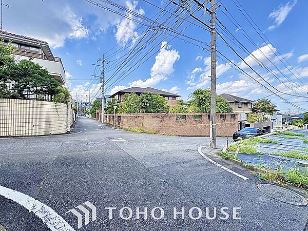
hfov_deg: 102.1
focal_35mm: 14
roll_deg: +1.3
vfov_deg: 85.7
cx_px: 154
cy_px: 116
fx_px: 125
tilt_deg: +0.0
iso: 64
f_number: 2.2
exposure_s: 1/334
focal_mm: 2.22
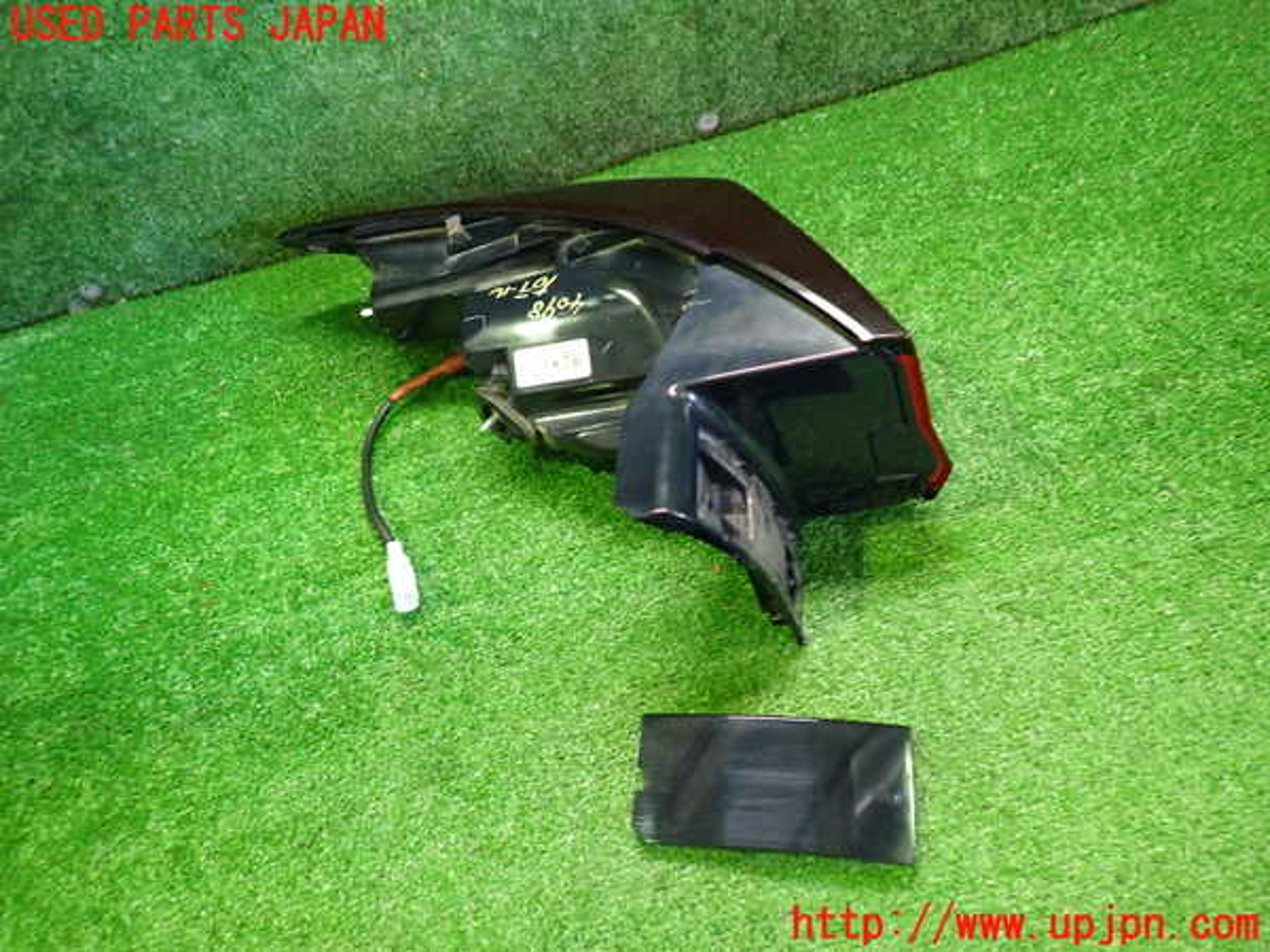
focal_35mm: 25
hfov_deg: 69.4
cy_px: 476
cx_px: 635
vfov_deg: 54.9
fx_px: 917
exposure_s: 1/30
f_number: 2
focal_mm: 4.5
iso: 500
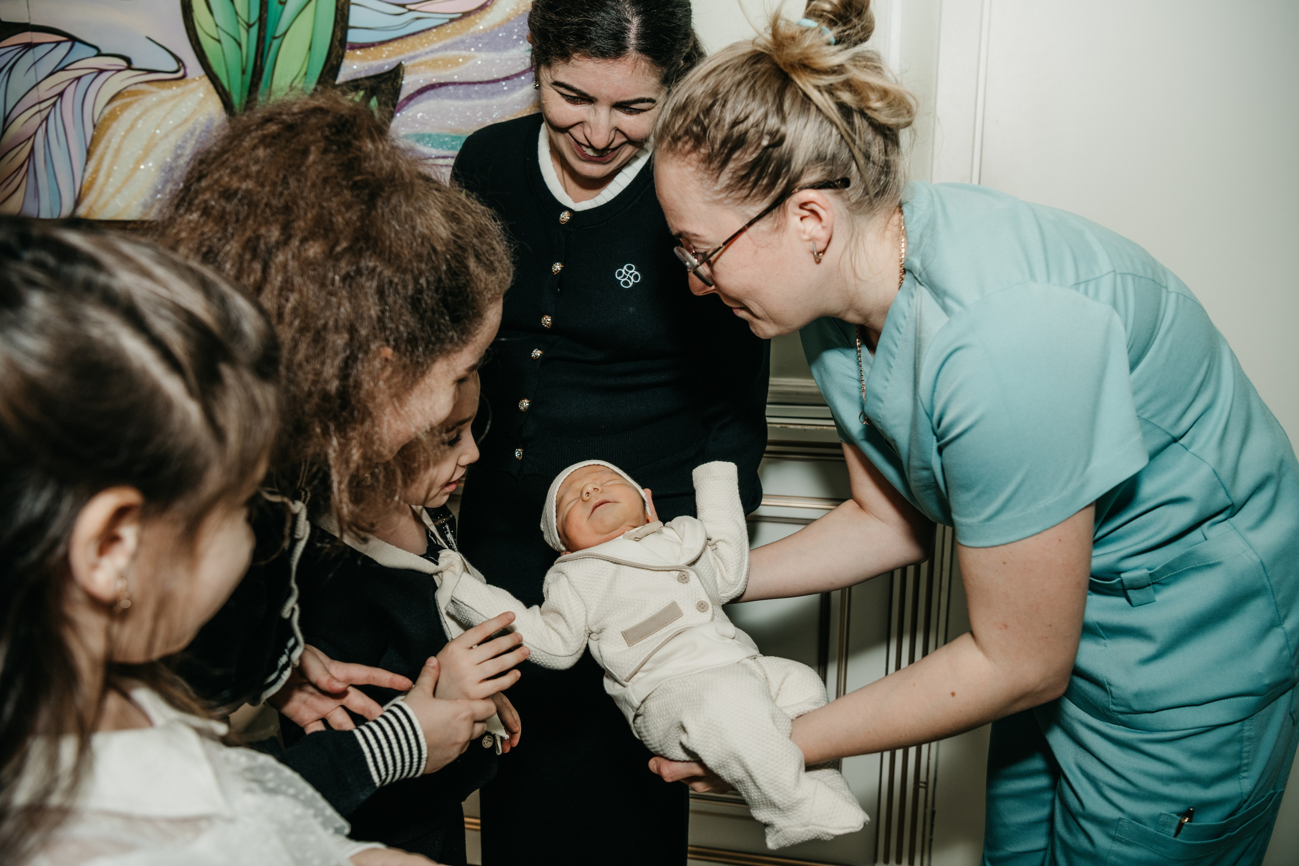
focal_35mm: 31
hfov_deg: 60.3
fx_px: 1119
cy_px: 433
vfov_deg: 42.3
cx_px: 650
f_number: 4.5
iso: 320
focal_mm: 31
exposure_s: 1/160
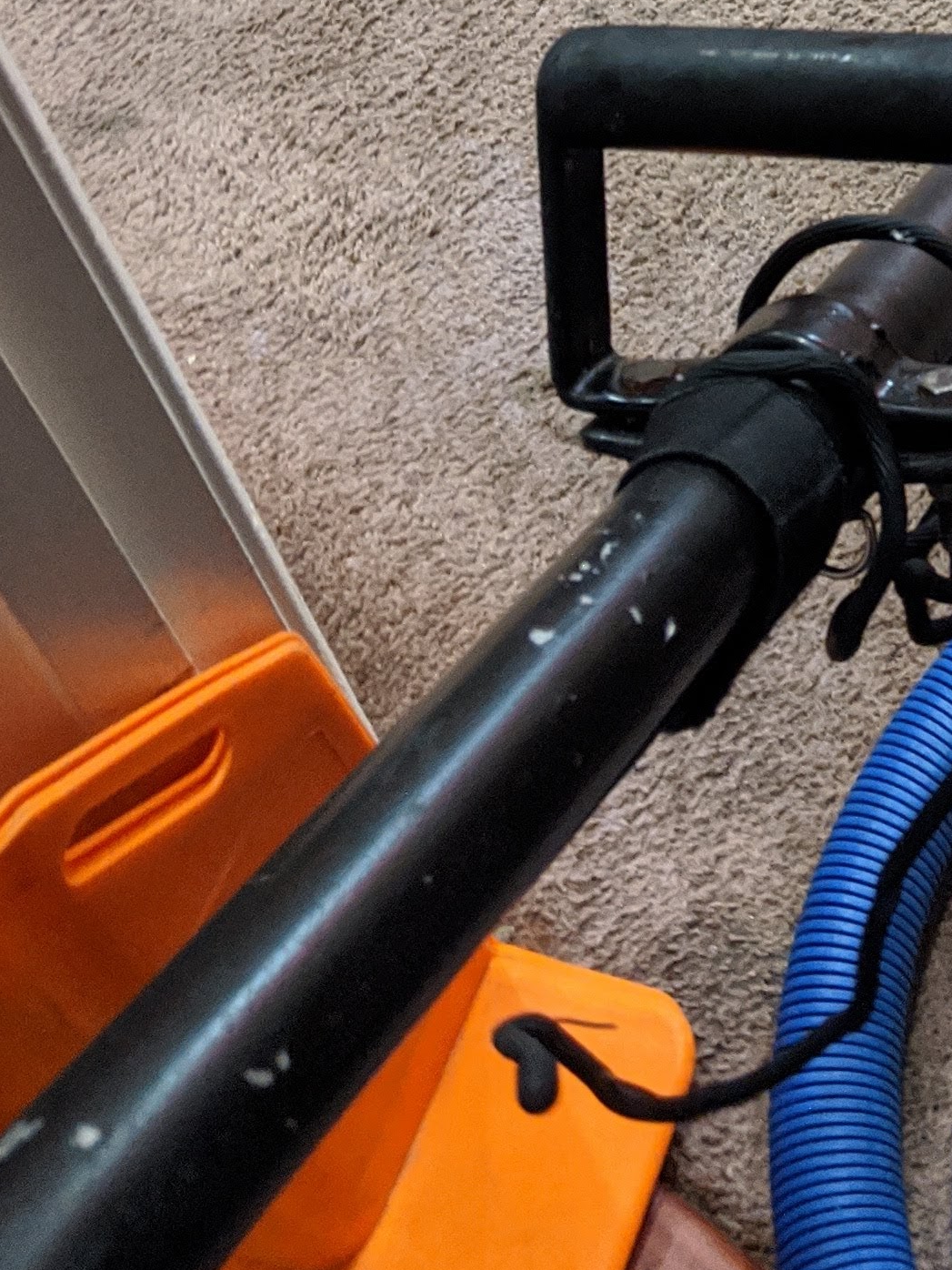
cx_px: 1127
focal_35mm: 78
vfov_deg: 22.4
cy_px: -385
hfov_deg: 18.0
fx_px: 2860
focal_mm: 4.44
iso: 664
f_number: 1.8
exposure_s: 1/24
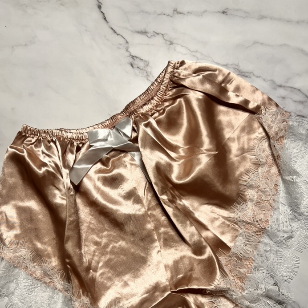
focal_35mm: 34
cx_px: 155
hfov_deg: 48.5
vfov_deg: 47.2
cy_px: 219
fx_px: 342
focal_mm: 5.7
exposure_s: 1/100
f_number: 1.5
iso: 64
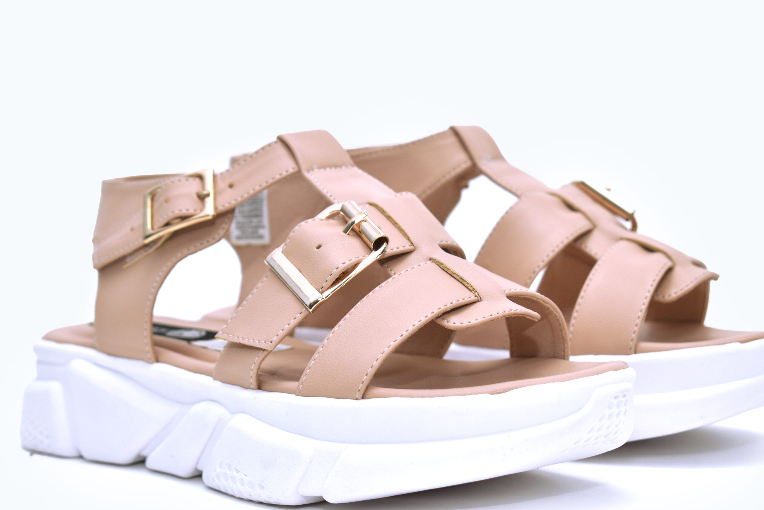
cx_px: 382
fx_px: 1751
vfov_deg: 16.6
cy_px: 255
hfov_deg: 24.6
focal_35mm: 82
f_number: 5.6
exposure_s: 1/60
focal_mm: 55
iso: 250
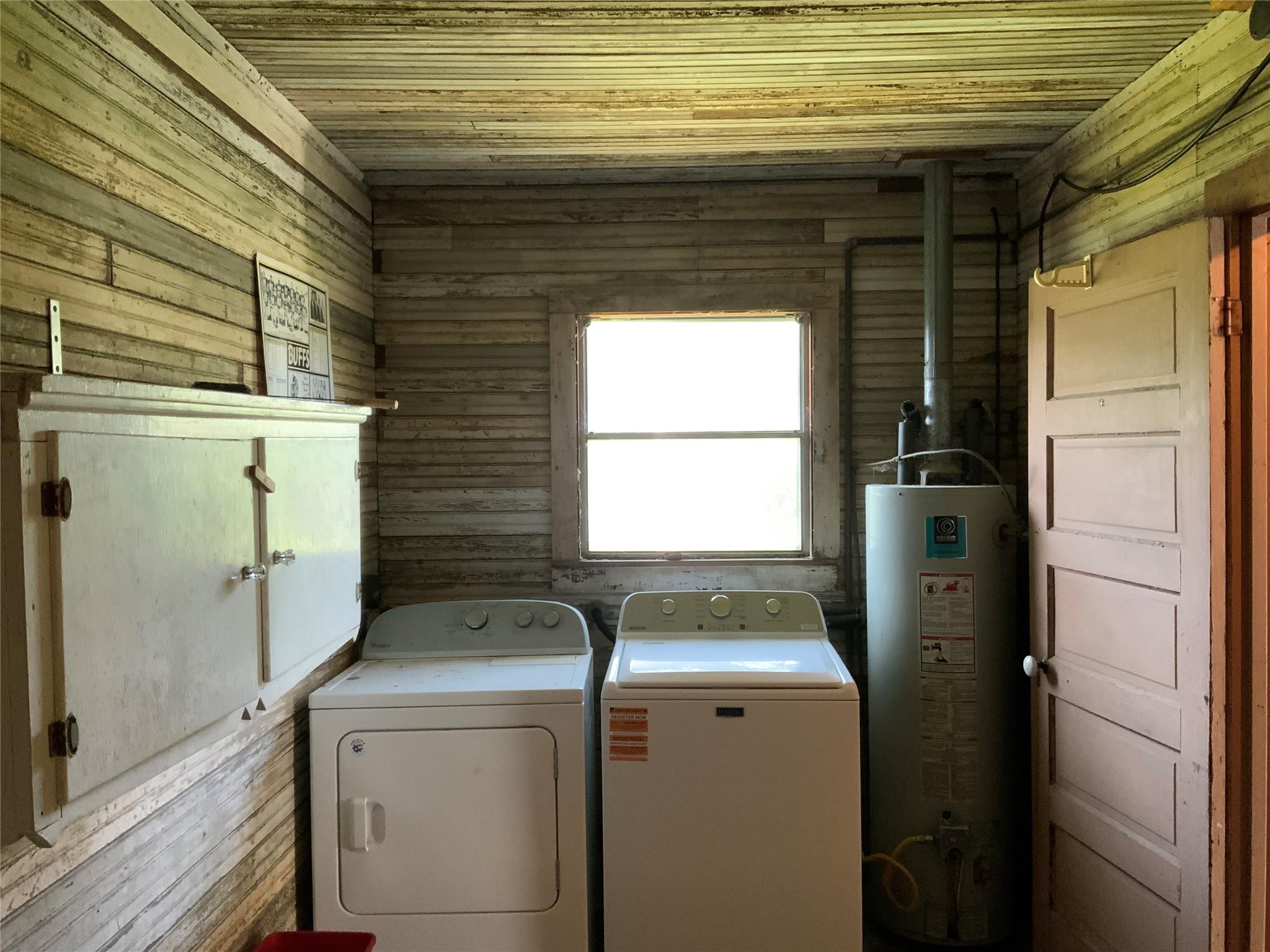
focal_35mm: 29
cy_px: 476
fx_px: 1064
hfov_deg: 61.7
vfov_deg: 48.2
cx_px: 635
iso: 250
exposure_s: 1/40
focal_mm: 3
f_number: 1.8
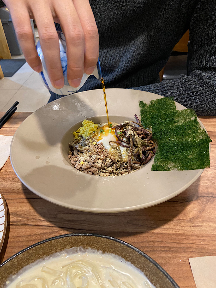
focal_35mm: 26
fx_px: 216
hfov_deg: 53.1
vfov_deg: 67.3
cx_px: 108
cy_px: 144
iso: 500
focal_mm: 4.25
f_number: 1.8
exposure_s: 1/40
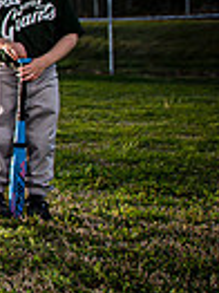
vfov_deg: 18.2
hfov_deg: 10.3
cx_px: -431
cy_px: 13
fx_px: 896
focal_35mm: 106
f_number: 4
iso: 160
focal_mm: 23
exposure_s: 1/1000
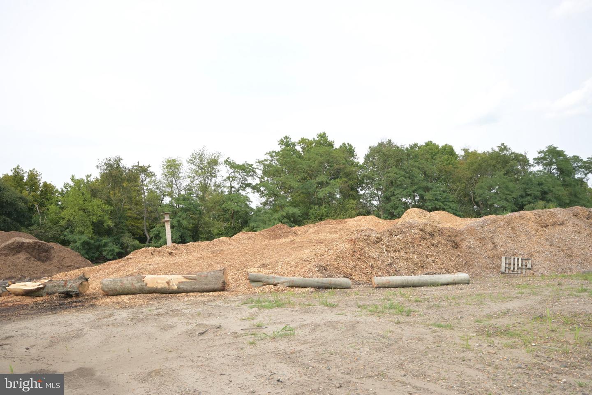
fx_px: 493
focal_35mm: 30
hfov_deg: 61.9
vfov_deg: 43.6
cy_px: 198
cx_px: 296
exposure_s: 1/50
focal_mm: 30
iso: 100
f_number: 11
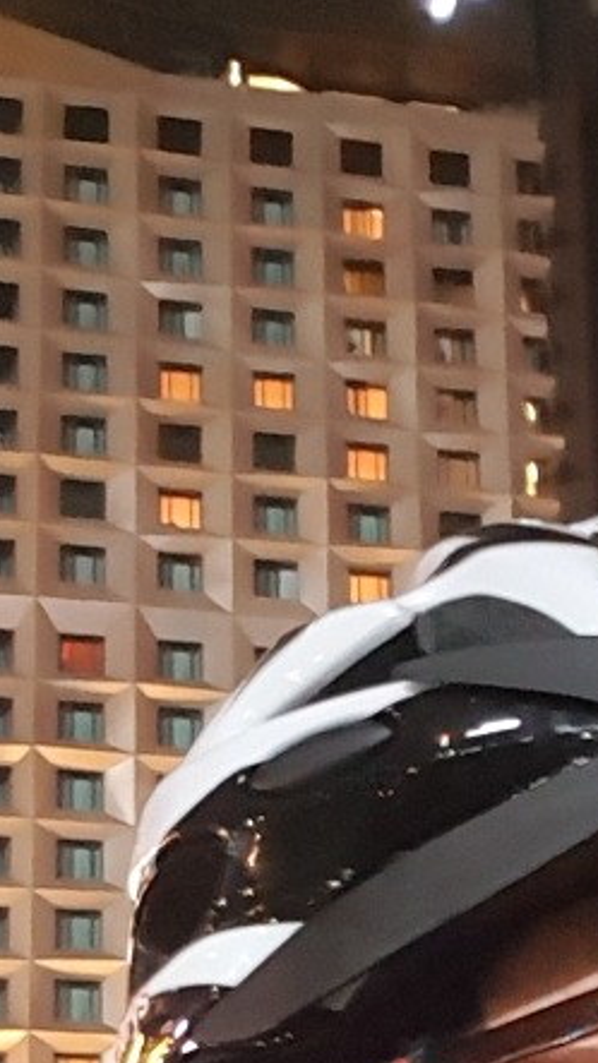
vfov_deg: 27.6
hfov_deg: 18.0
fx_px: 1833
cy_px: 1334
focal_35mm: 65
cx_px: 616
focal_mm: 2.1
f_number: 1.7
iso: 1250
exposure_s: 1/12
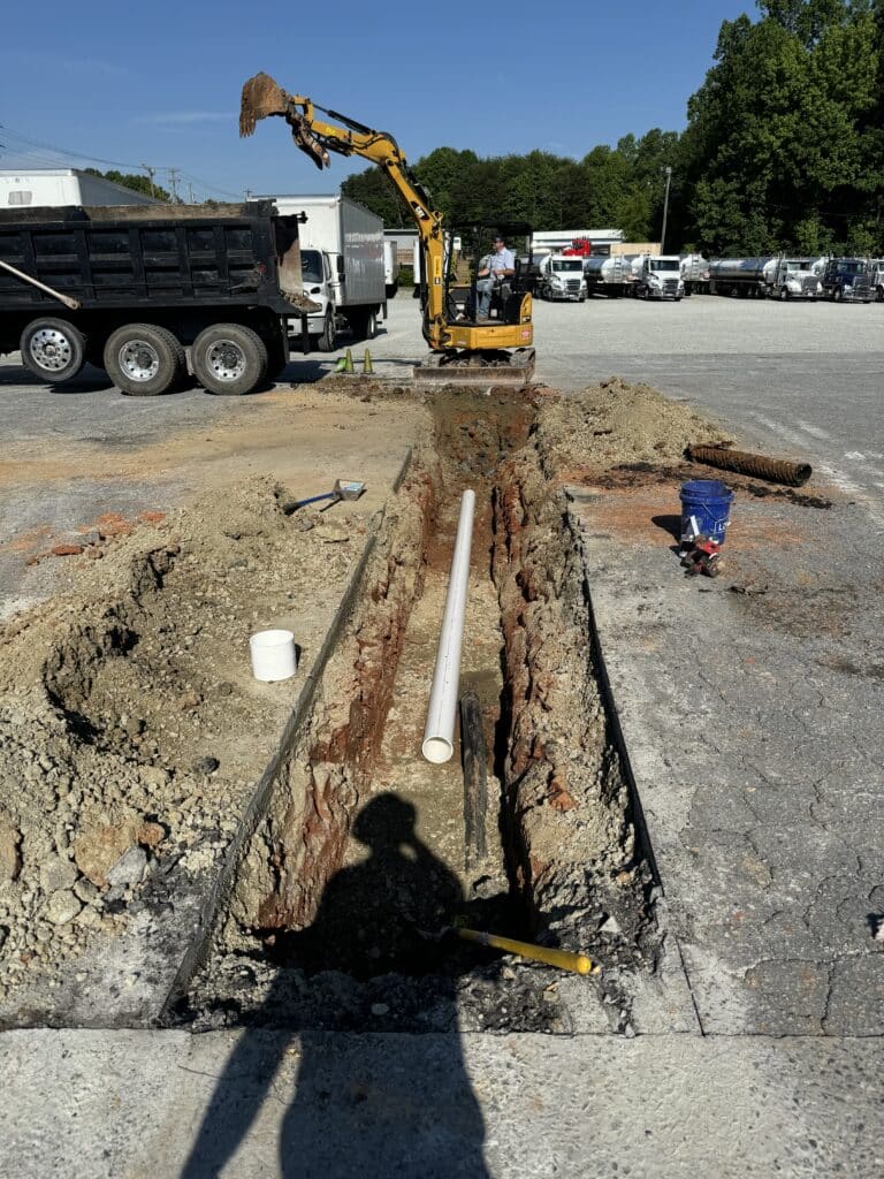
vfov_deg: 71.6
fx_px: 817
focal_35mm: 24
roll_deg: +0.6
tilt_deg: -20.3
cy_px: 590
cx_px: 442
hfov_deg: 56.8
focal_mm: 6.76
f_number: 1.78
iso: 80
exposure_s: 1/6410
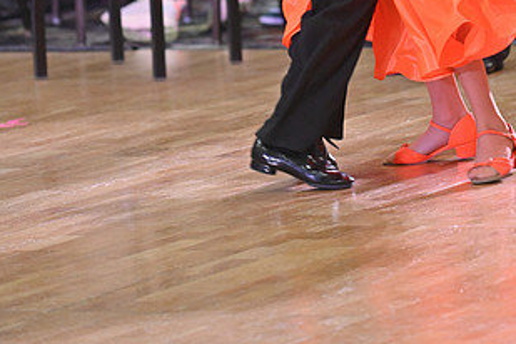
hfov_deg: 5.5
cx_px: 320
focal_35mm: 375
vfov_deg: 3.7
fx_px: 5375
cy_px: -102
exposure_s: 1/320
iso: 3200
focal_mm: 200
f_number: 4.5
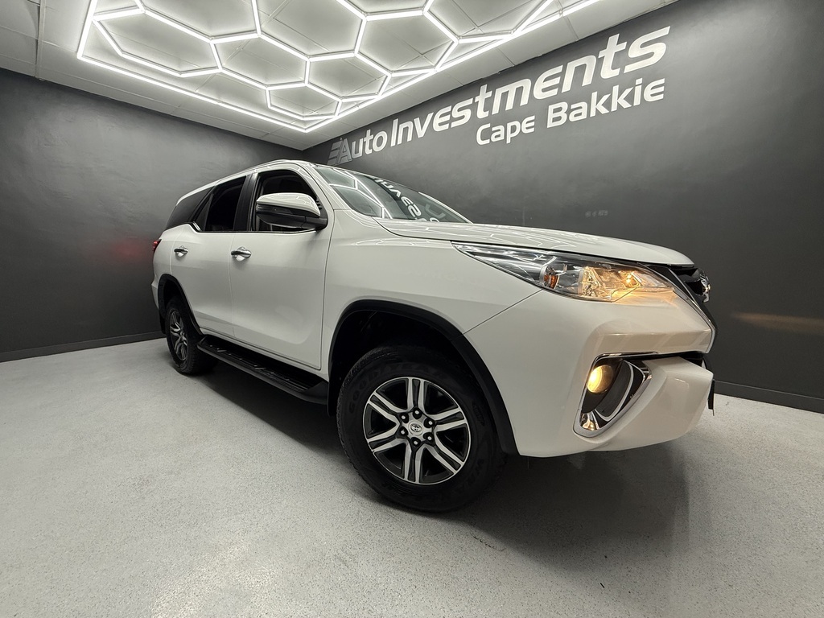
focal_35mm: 14
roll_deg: +2.2
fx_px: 333
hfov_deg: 102.1
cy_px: 309
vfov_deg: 85.7
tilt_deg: -7.9
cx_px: 412
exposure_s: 1/99
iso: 160
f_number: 2.2
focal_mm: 2.22
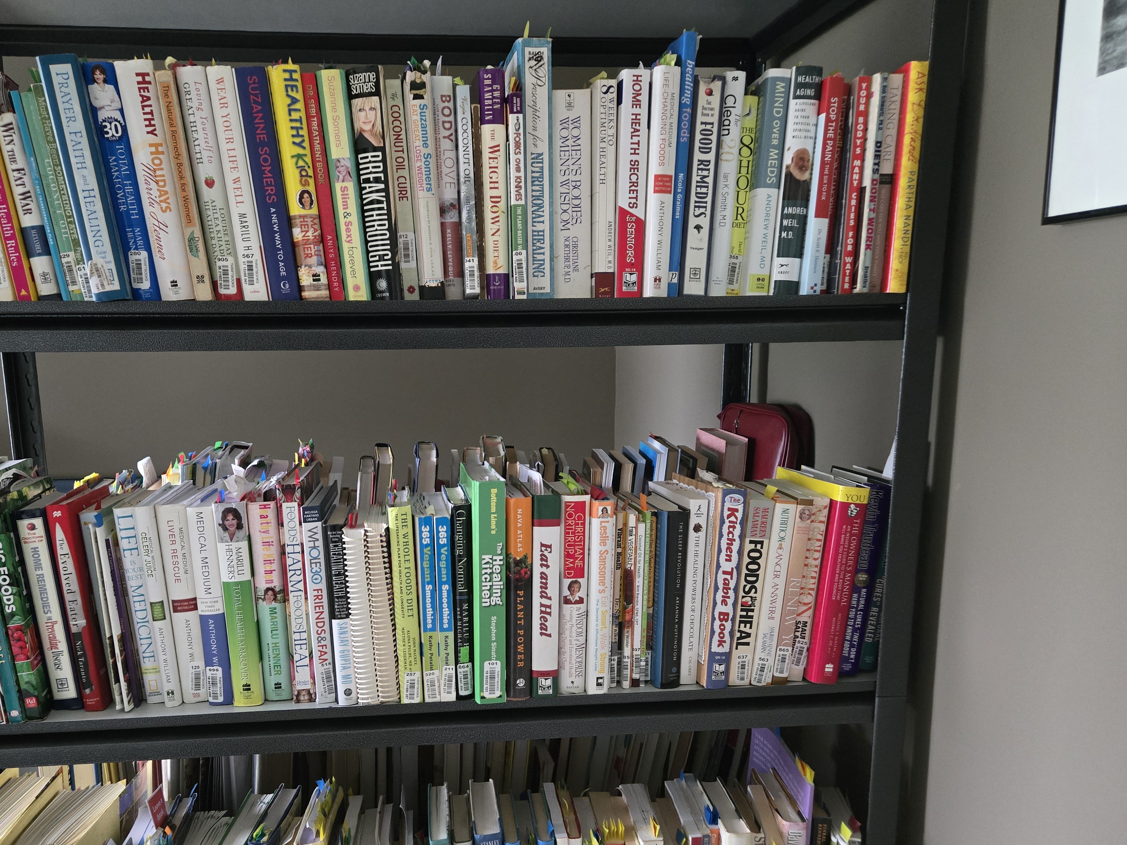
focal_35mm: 30
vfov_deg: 46.5
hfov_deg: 59.8
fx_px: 977
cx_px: 507
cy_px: 518
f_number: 1.8
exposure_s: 1/60
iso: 1250
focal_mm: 5.4
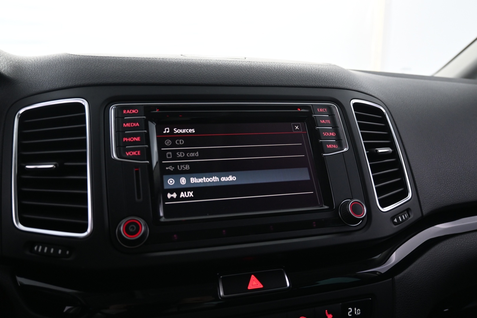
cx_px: 238
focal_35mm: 28
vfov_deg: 46.8
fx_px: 368
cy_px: 159
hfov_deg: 65.9
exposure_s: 1/30
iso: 1100
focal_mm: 18.5
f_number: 3.8
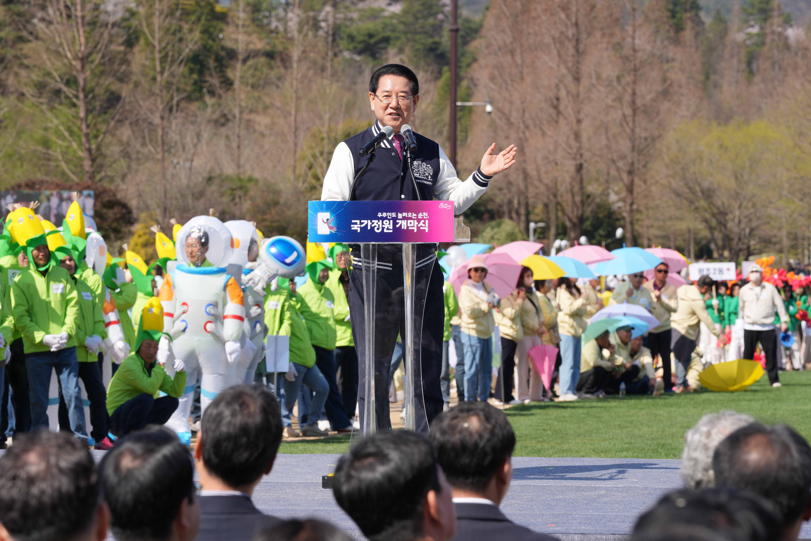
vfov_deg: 8.4
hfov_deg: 12.5
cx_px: 406
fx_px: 3694
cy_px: 270
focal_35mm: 164
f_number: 9
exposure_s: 1/250
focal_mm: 164
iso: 100
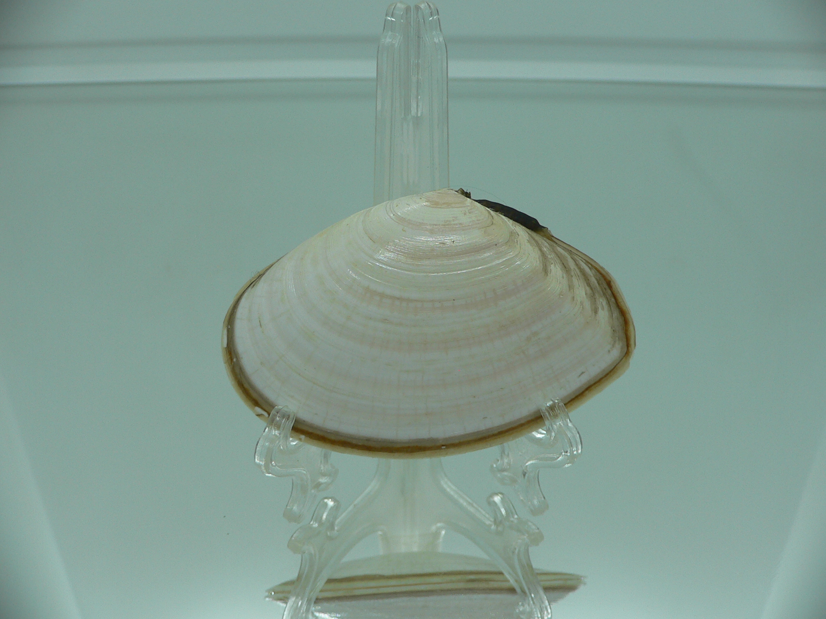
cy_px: 310
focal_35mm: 35
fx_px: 835
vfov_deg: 40.7
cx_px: 413
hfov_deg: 52.6
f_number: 2.8
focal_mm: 4.6
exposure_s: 1/80
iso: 80
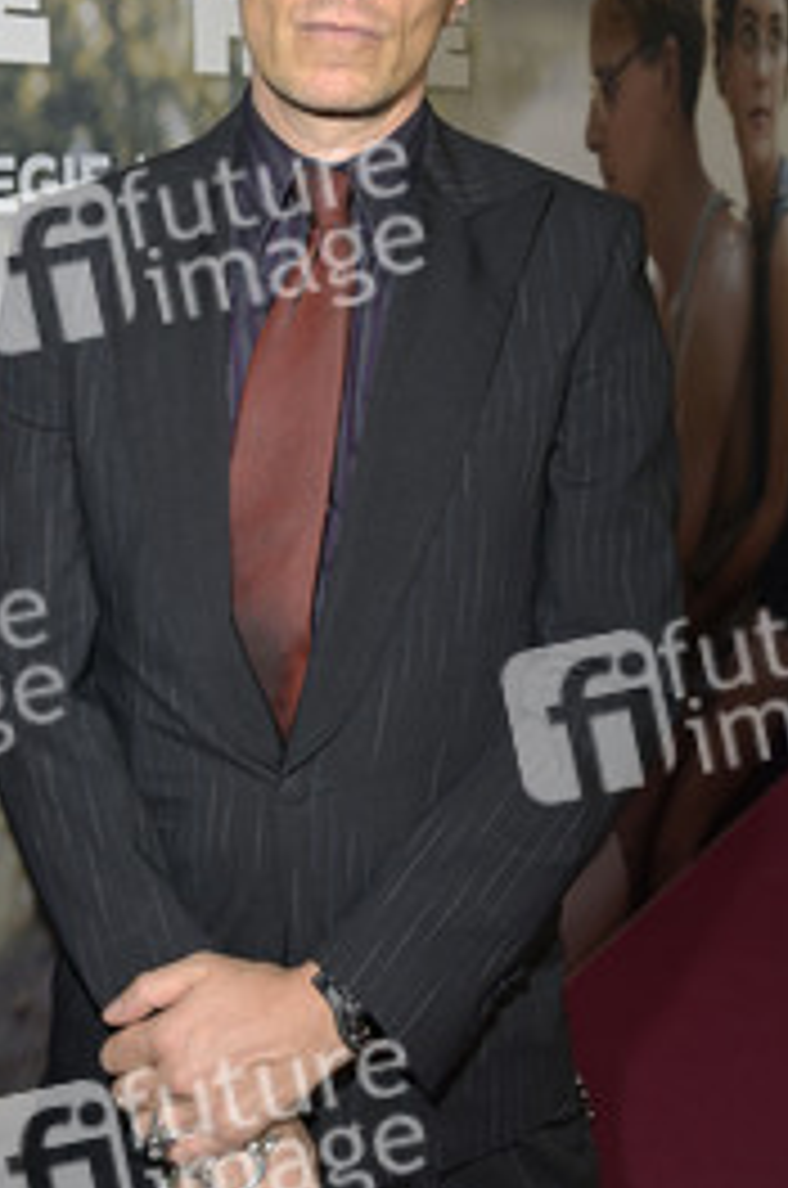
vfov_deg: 41.8
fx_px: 1549
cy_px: 472
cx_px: 324
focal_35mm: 47
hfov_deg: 28.5
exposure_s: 1/250
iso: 640
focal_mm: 31
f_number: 5
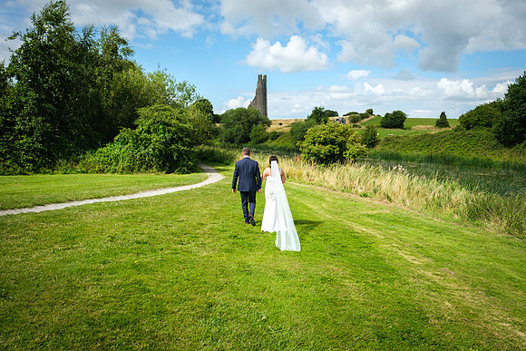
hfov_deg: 71.3
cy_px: 175
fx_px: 367
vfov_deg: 51.1
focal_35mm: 25
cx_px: 270
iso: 160
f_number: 5
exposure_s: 1/500
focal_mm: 16
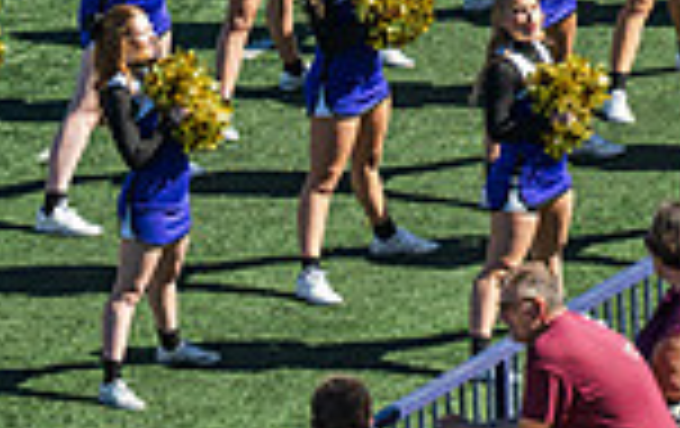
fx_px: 14501
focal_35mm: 781
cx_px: 973
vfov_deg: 1.7
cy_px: -250
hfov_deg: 2.7
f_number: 4.5
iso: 100
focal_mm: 200
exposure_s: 1/500
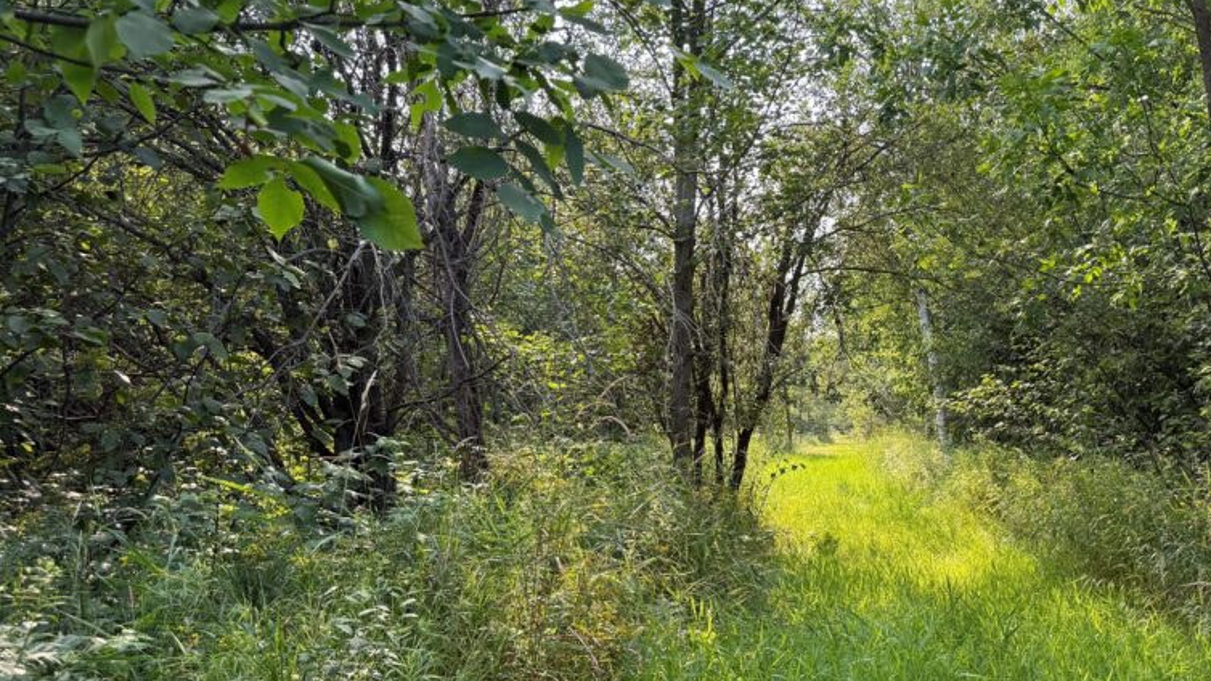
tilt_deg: +1.8
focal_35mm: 37
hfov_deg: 53.0
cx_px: 805
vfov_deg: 31.9
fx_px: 1188
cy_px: 403
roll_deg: -0.6
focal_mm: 6.76
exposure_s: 1/607
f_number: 1.78
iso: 100
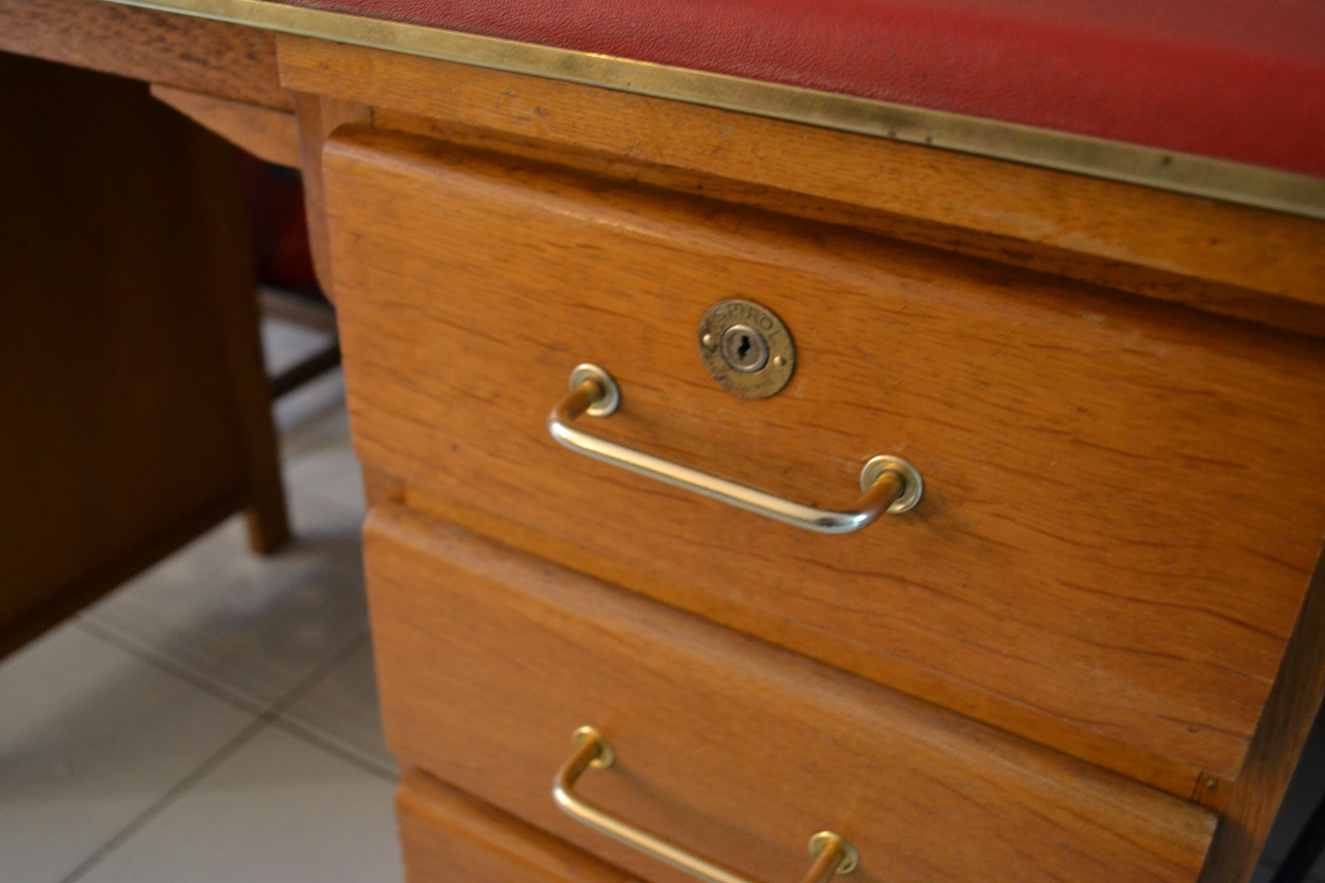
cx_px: 662
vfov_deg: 40.0
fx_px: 1214
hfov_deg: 57.2
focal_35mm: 33
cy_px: 442
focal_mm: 22
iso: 1600
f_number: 4
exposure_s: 1/13
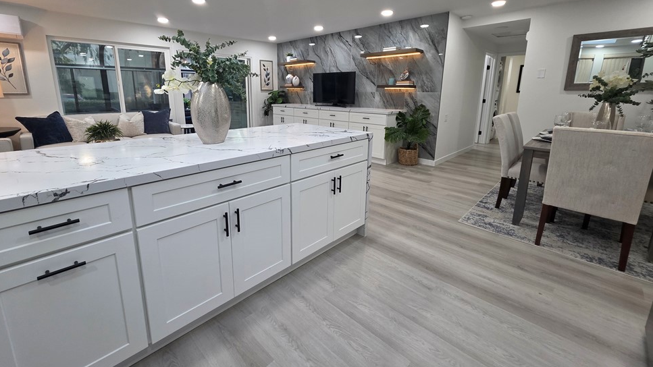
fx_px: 260
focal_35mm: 15
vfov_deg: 69.8
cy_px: 146
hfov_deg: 102.9
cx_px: 309
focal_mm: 2.2
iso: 200
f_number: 1.9
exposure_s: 1/120
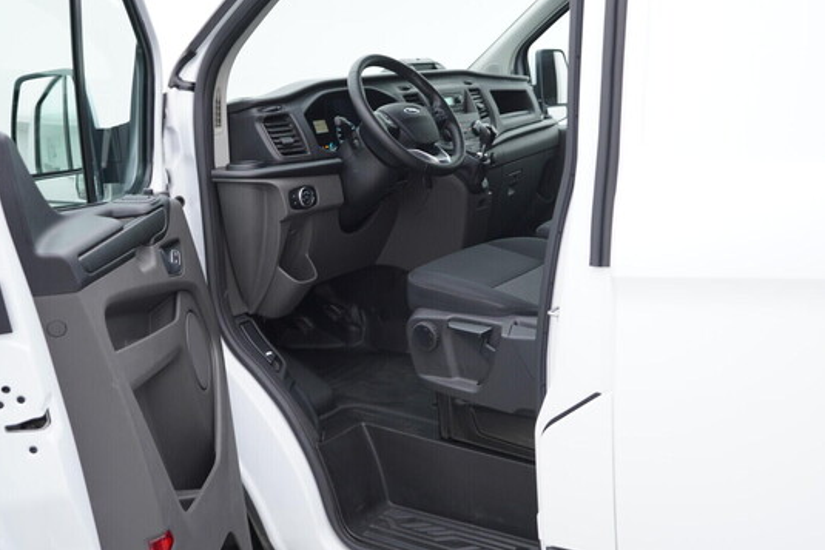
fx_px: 848
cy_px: 278
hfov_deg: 51.9
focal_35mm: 37
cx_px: 407
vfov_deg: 36.0
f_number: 3.2
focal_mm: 24
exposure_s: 1/50
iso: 125
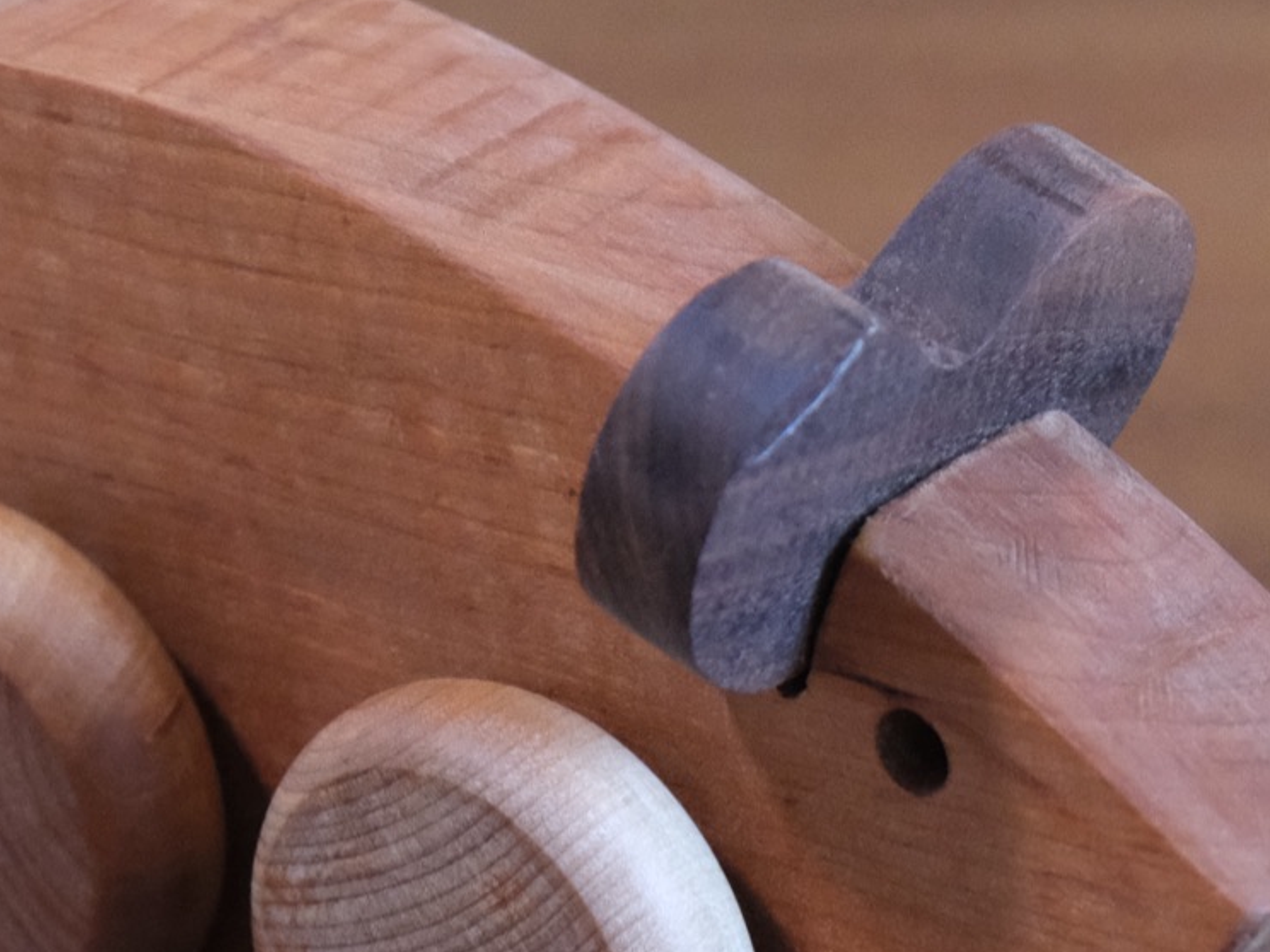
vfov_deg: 4.8
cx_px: 1067
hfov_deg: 6.4
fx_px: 11373
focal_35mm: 310
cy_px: 924
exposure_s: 1/70
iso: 6400
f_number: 4
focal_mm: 80
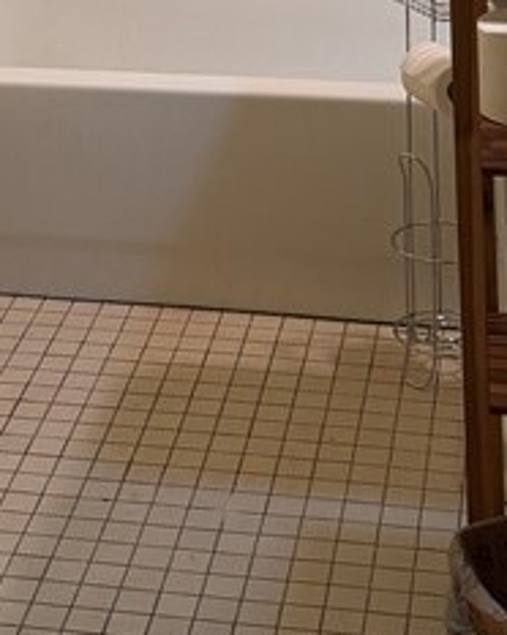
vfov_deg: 17.5
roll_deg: +0.8
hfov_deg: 14.8
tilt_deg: -9.5
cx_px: 57
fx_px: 1934
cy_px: -196
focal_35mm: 103
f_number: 1.78
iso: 160
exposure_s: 1/60
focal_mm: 6.76
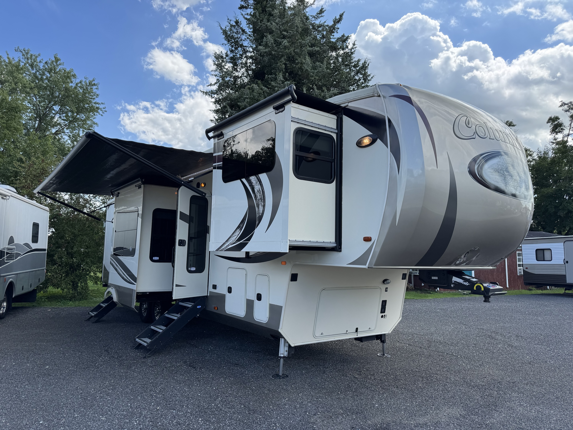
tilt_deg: +7.4
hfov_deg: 71.6
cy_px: 215
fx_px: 397
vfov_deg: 56.8
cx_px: 286
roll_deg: -0.7
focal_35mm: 24
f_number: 1.78
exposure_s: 1/1923
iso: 80
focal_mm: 6.76
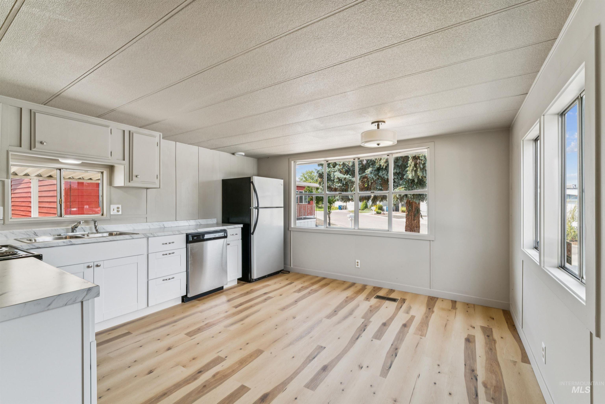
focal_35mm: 16
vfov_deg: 75.5
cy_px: 202
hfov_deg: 98.5
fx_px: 260
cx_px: 302
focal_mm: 15.5
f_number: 13
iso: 400
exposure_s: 1/40
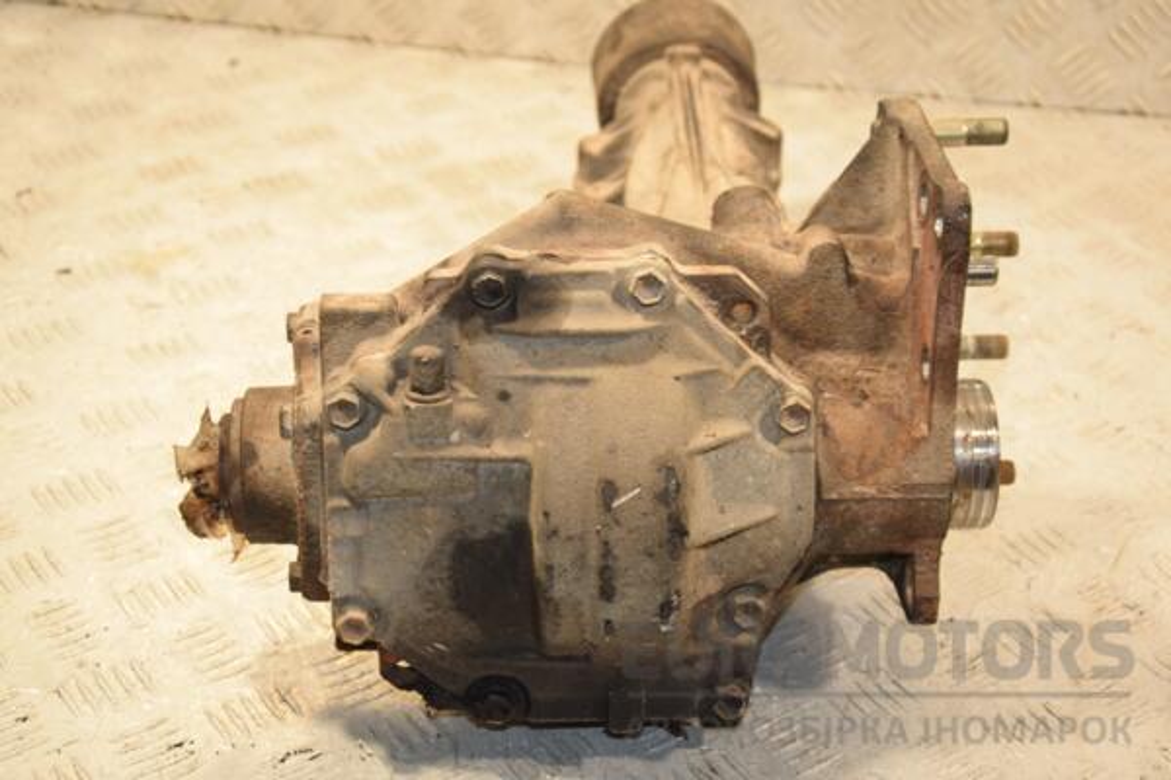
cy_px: 390
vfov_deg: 18.9
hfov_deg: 28.1
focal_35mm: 72
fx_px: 2342
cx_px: 586
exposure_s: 1/200
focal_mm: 48
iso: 800
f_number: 5
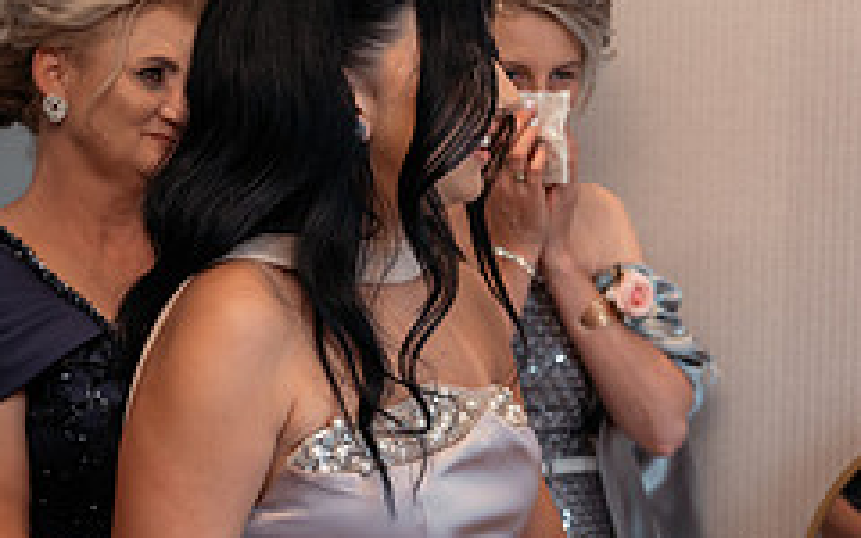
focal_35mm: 86
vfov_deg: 15.1
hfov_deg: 24.0
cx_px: 574
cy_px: 387
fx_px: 2018
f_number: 2.8
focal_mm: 35
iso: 640
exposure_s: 1/200
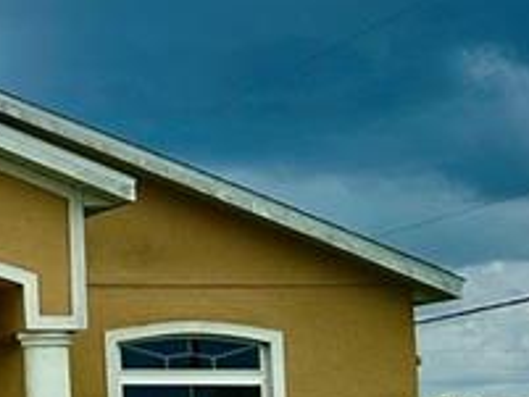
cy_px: 245
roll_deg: +0.0
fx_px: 1866
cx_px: -463
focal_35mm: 122
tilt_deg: +6.6
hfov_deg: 14.1
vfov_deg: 12.2
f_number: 1.78
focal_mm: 6.86
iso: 80
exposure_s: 1/12048
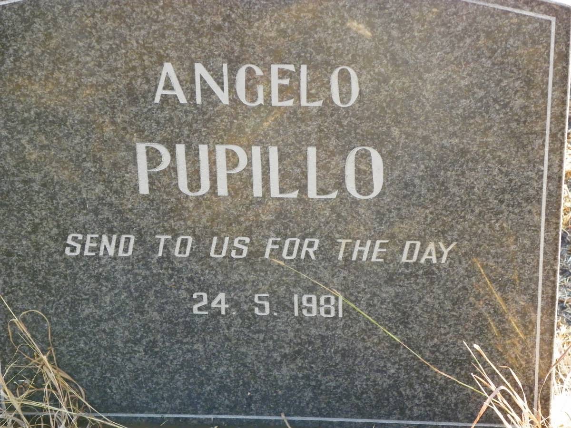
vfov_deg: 13.0
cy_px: 214
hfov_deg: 17.3
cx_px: 286
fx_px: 1880
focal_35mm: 114
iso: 200
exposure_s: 1/50
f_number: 4
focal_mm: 20.2
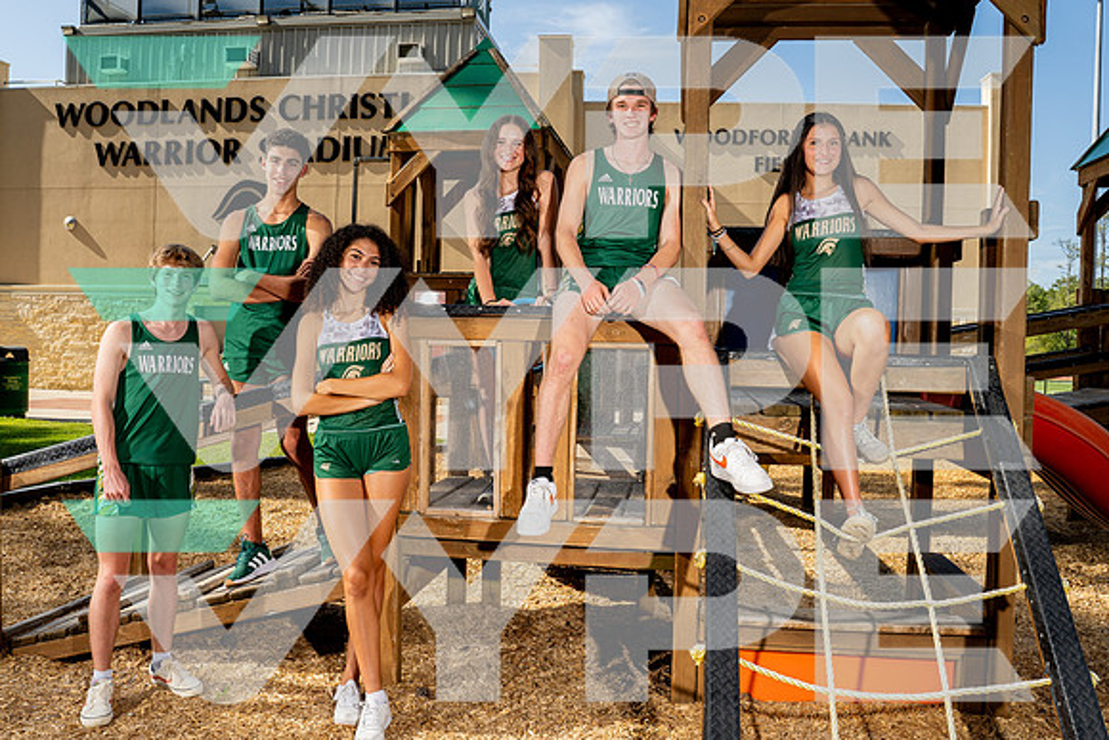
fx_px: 908
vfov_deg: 44.3
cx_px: 551
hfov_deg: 62.8
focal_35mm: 29
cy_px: 367
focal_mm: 26
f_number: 8
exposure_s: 1/250
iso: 160
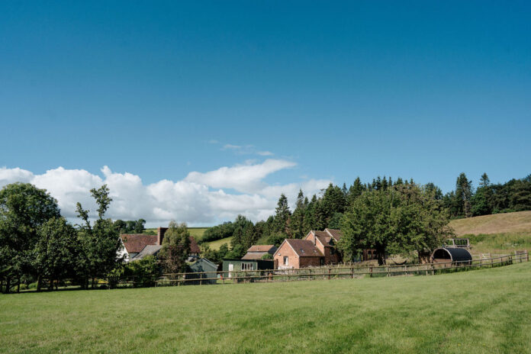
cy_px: 177
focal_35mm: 25
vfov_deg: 51.7
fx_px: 365
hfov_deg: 72.0
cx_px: 262
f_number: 6.3
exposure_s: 1/2000
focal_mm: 24
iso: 320
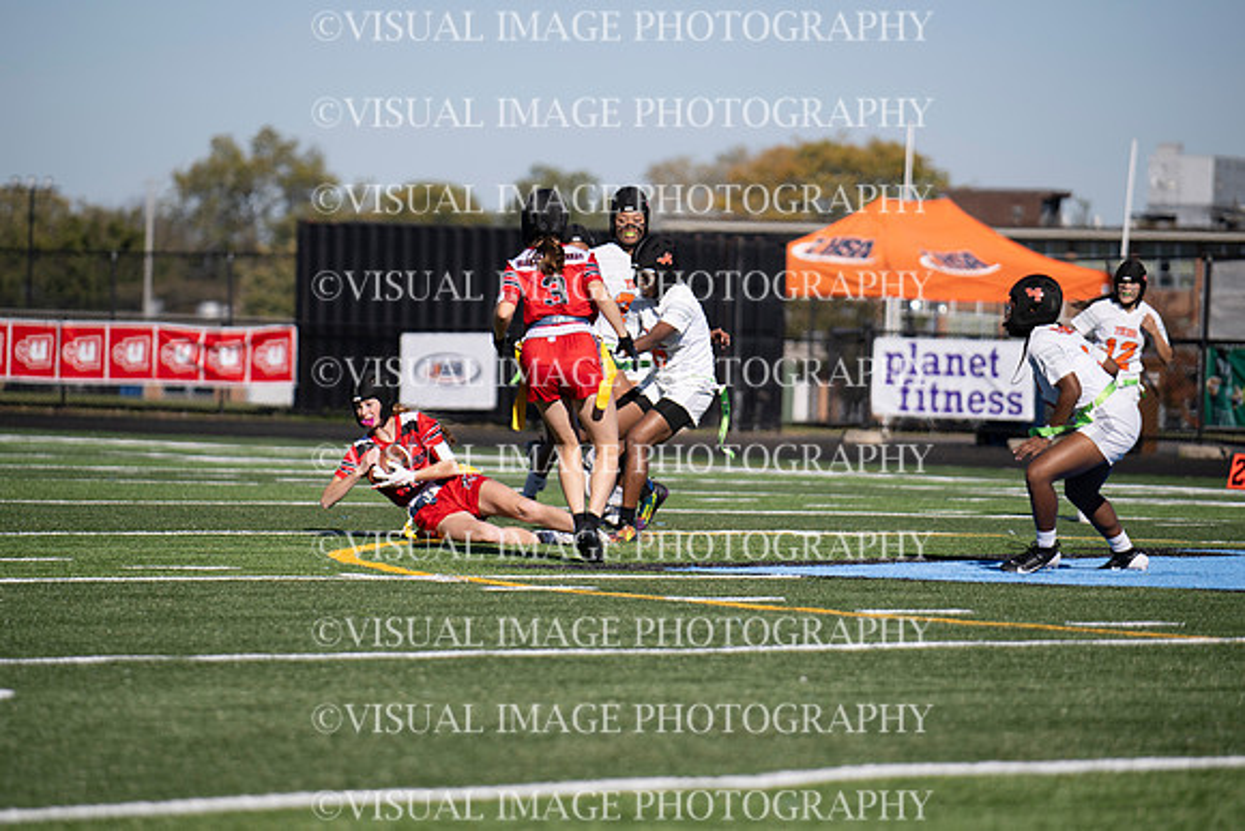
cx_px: 622
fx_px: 7610
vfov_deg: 6.2
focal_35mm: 220
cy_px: 416
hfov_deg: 9.4
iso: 200
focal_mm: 220
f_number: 4
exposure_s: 1/2500
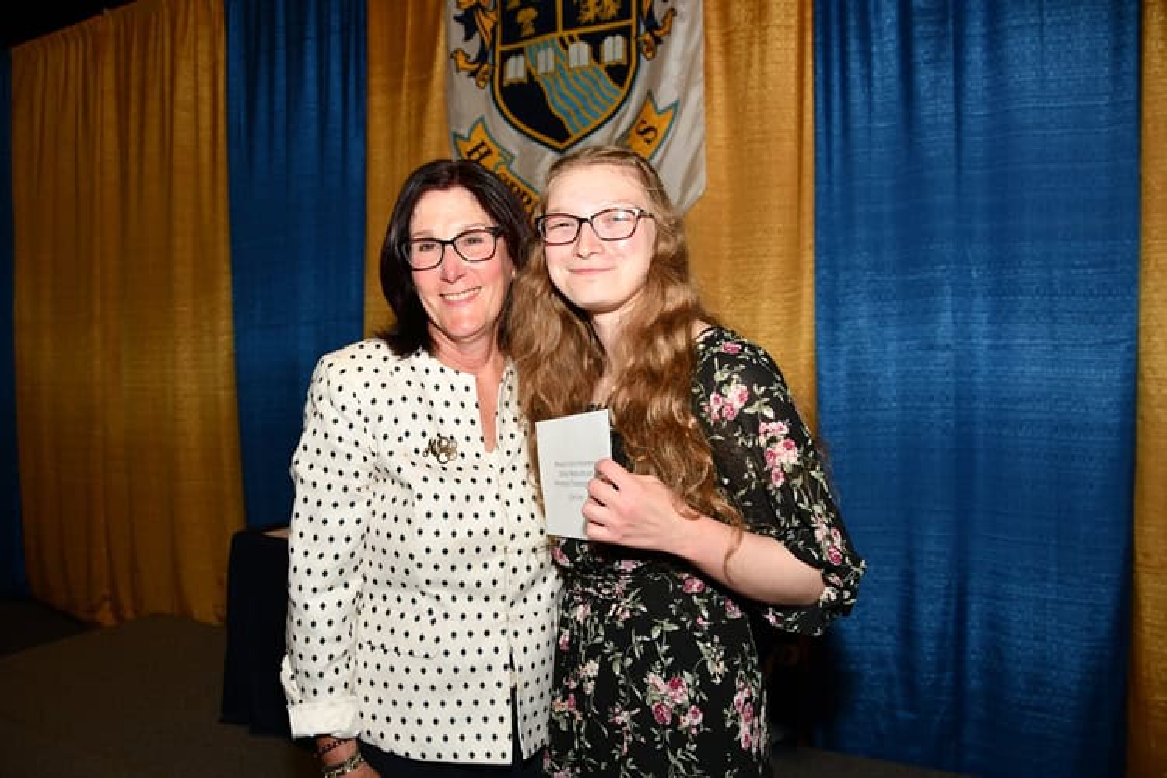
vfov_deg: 47.9
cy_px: 389
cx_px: 584
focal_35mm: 27
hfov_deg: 67.4
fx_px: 875
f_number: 4
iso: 200
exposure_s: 1/250
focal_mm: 18
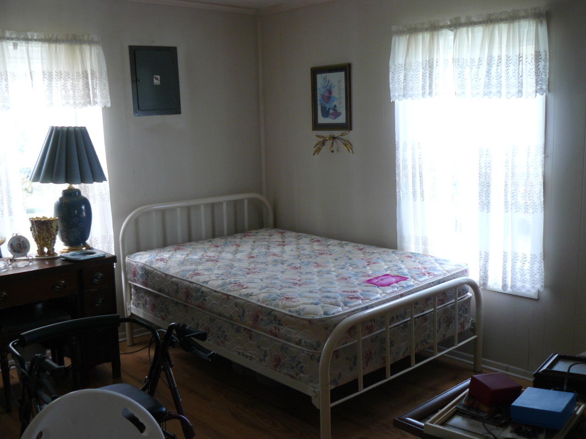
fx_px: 609
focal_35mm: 36
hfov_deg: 51.4
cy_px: 220
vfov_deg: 39.7
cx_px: 293
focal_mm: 6
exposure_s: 1/10
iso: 100
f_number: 2.8
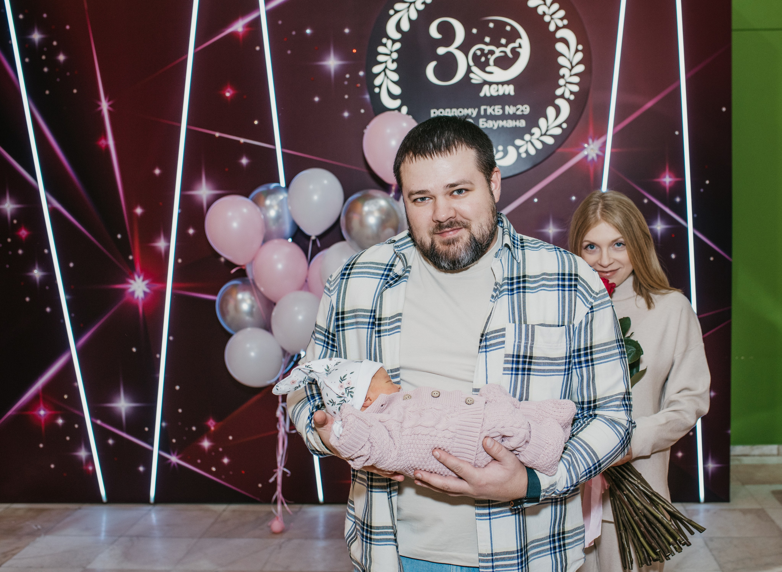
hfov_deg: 45.4
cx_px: 447
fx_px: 931
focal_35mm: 42
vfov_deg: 34.1
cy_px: 273
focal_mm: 35
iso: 320
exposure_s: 1/160
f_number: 4.5
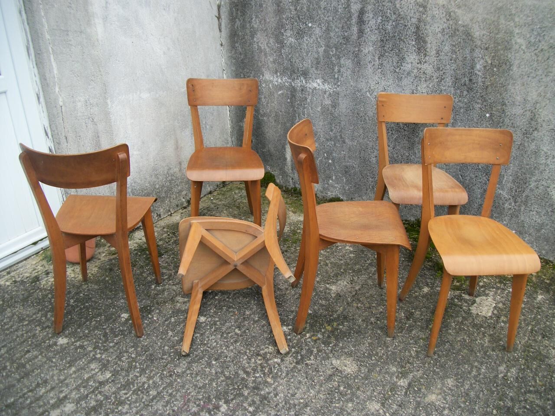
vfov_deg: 44.2
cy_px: 208
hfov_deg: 56.8
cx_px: 278
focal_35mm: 32
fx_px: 513
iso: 80
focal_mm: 5.7
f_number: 2.9
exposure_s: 1/100
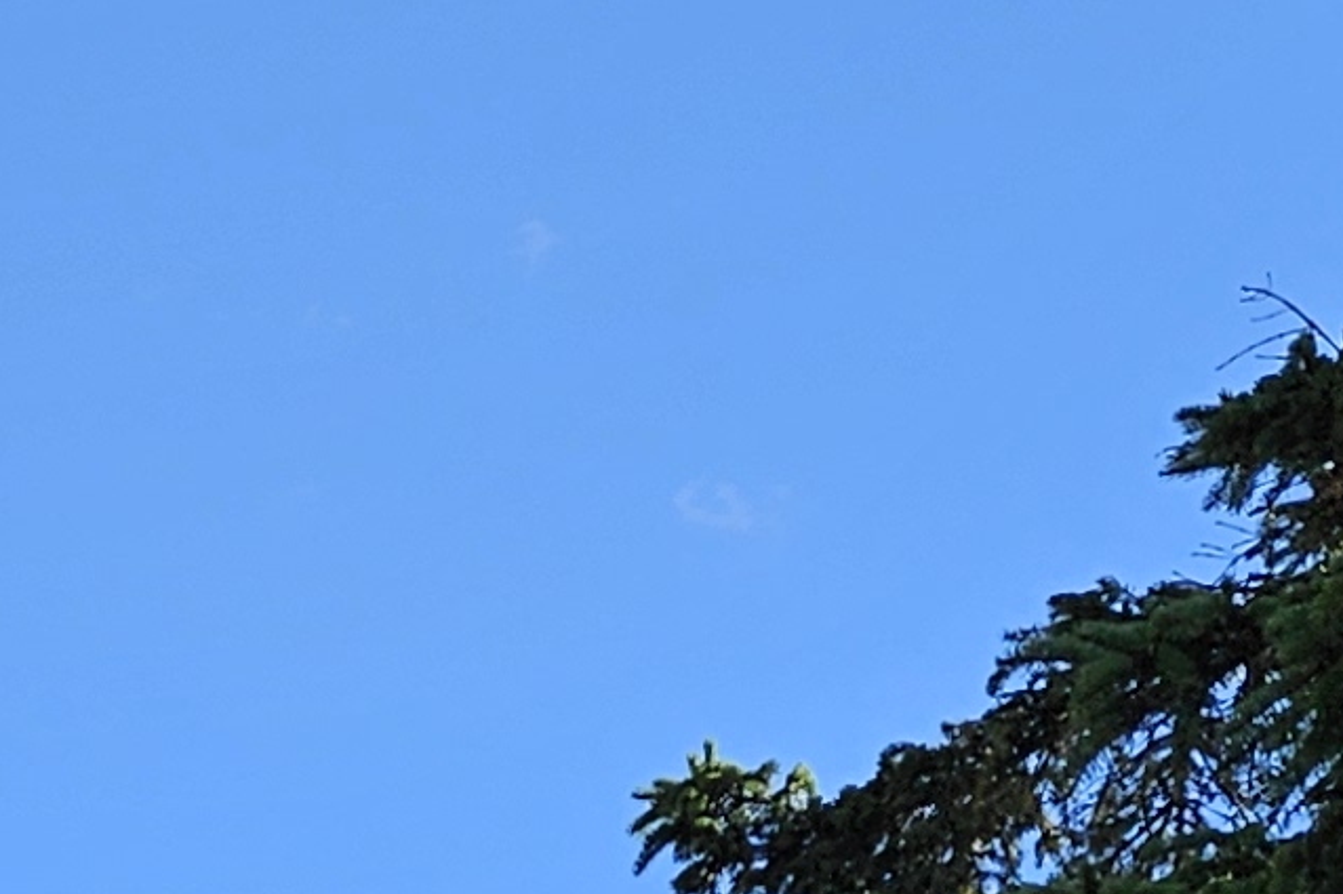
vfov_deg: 8.1
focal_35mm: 150
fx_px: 5594
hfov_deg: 12.2
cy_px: 2474
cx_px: -1286
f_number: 1.8
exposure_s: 1/1433
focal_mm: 5.4
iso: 32
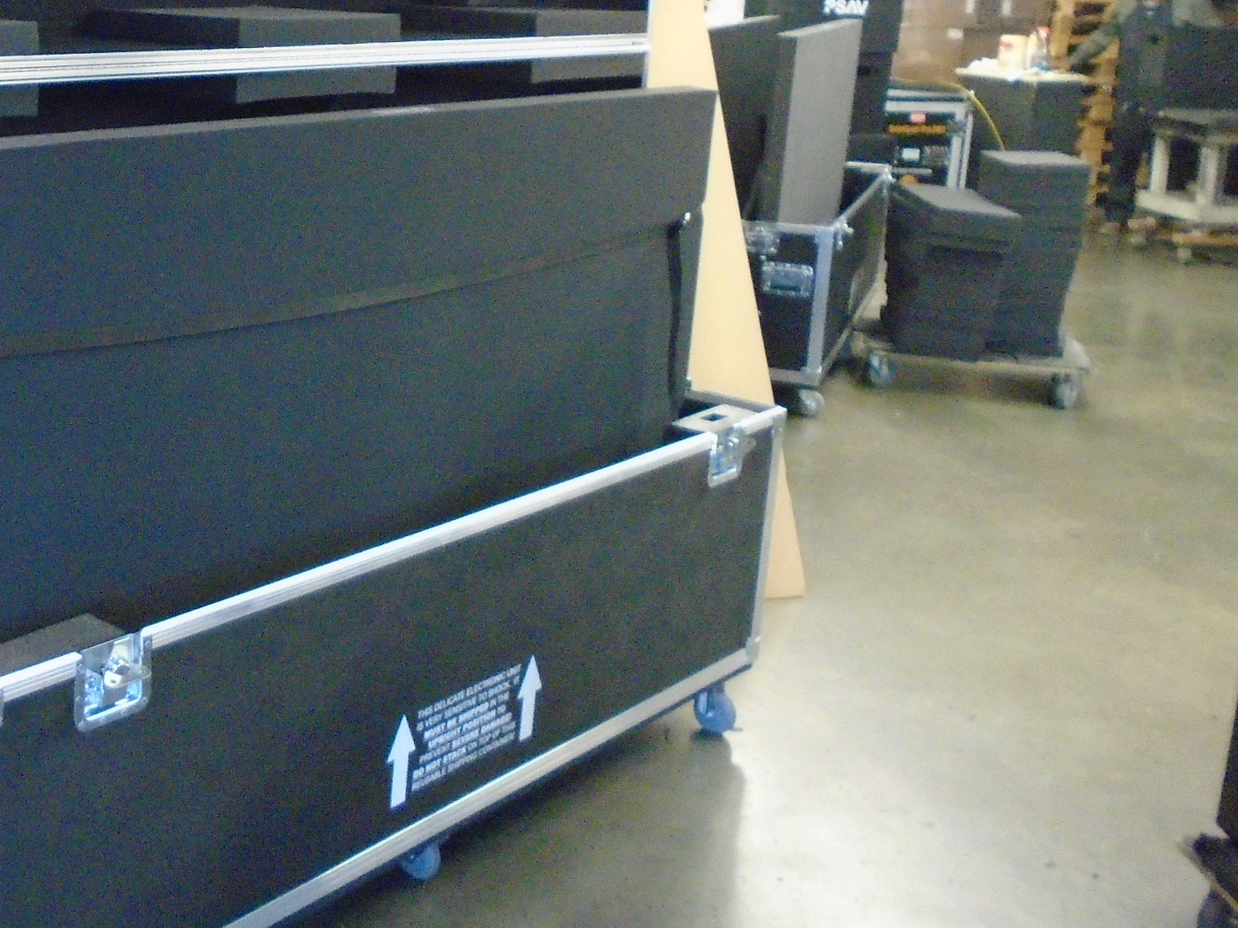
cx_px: 182
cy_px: 325
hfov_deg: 39.7
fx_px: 1609
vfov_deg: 32.0
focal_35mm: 45
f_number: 3.2
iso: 800
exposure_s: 1/15
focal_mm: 4.6
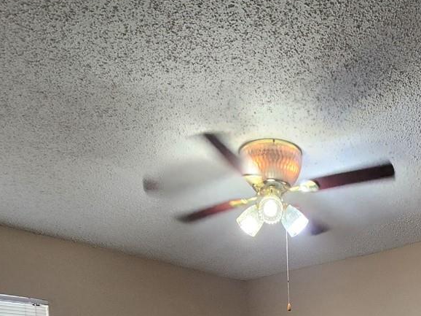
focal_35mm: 36
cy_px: 417
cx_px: 322
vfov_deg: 30.6
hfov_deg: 49.1
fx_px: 438
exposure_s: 1/60
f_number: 2.2
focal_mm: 1.74
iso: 160
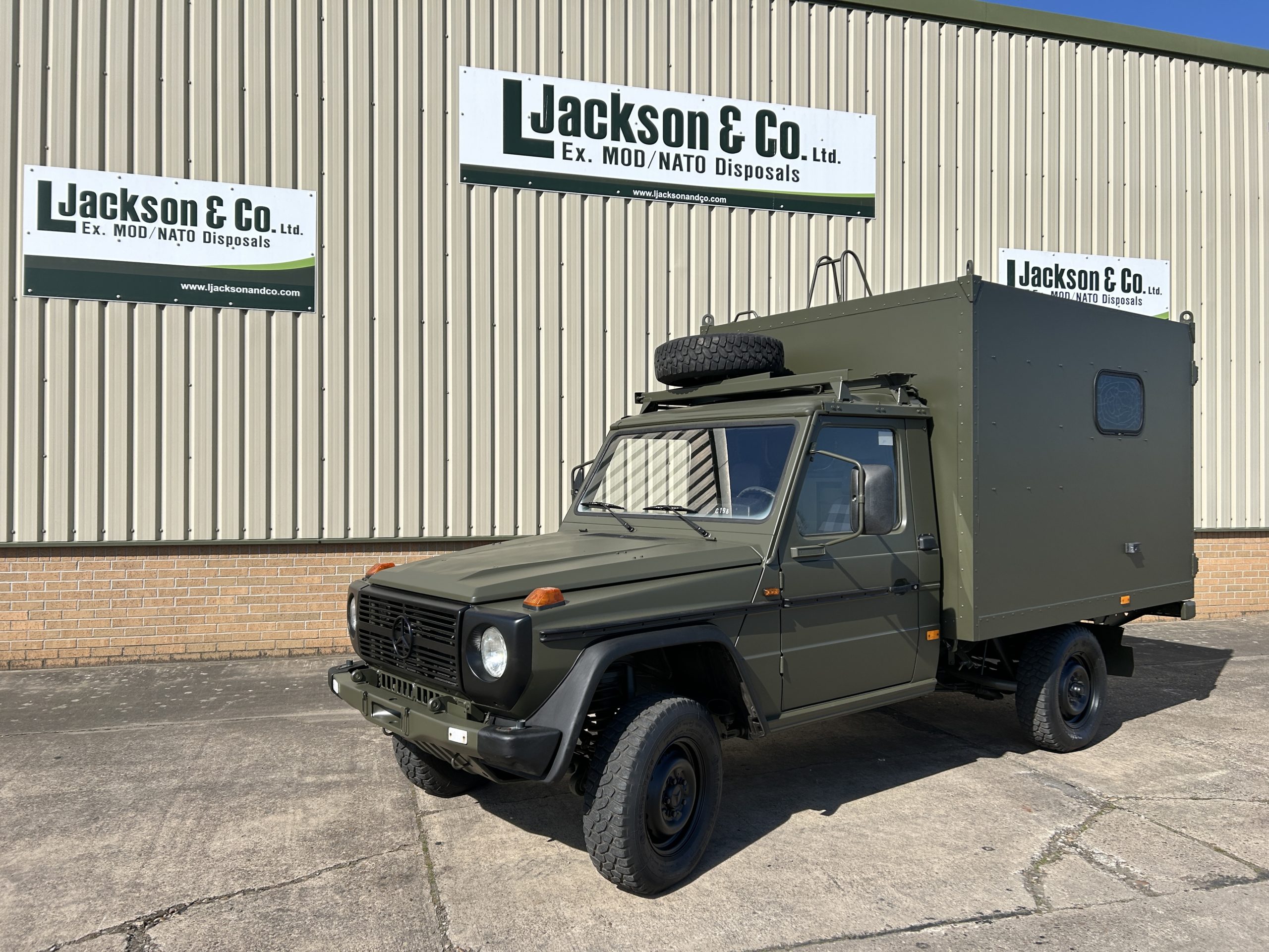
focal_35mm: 26
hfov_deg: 67.3
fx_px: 953
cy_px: 476
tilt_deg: +1.8
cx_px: 634
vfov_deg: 53.1
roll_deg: +0.0
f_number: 1.5
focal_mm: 5.7
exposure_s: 1/5882
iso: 50
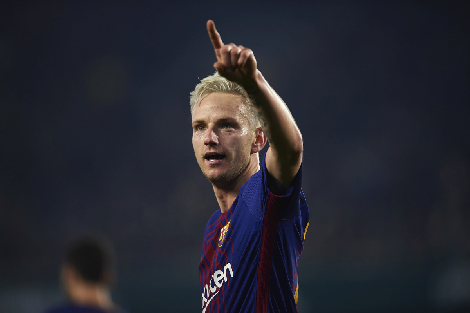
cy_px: 156
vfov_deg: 3.4
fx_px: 5220
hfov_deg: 5.2
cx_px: 235
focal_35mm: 400
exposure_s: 1/1250
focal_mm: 400
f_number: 2.8
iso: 1000
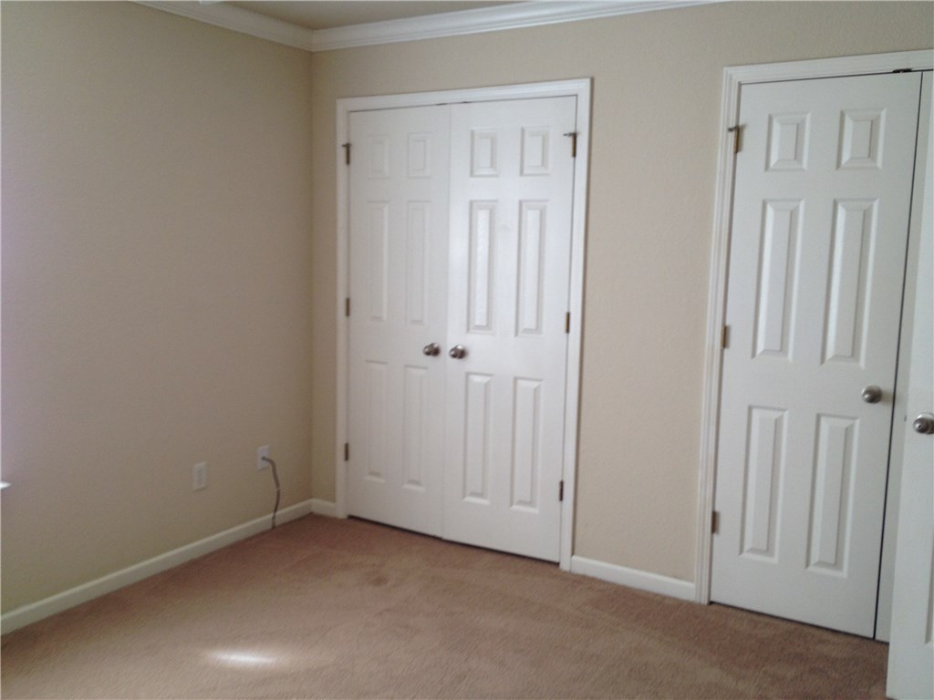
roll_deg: -0.6
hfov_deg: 52.6
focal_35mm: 35
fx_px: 944
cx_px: 467
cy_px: 350
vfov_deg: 40.7
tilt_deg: -8.5
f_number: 2.4
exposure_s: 1/30
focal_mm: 4.28
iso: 50
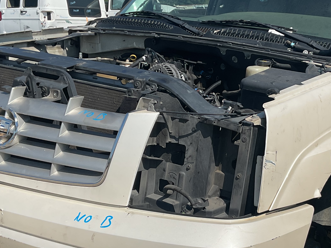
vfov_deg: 26.1
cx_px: 217
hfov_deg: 34.1
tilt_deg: -12.5
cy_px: 138
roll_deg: -2.9
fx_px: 535
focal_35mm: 56
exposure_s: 1/2959
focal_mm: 3
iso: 16
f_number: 1.8
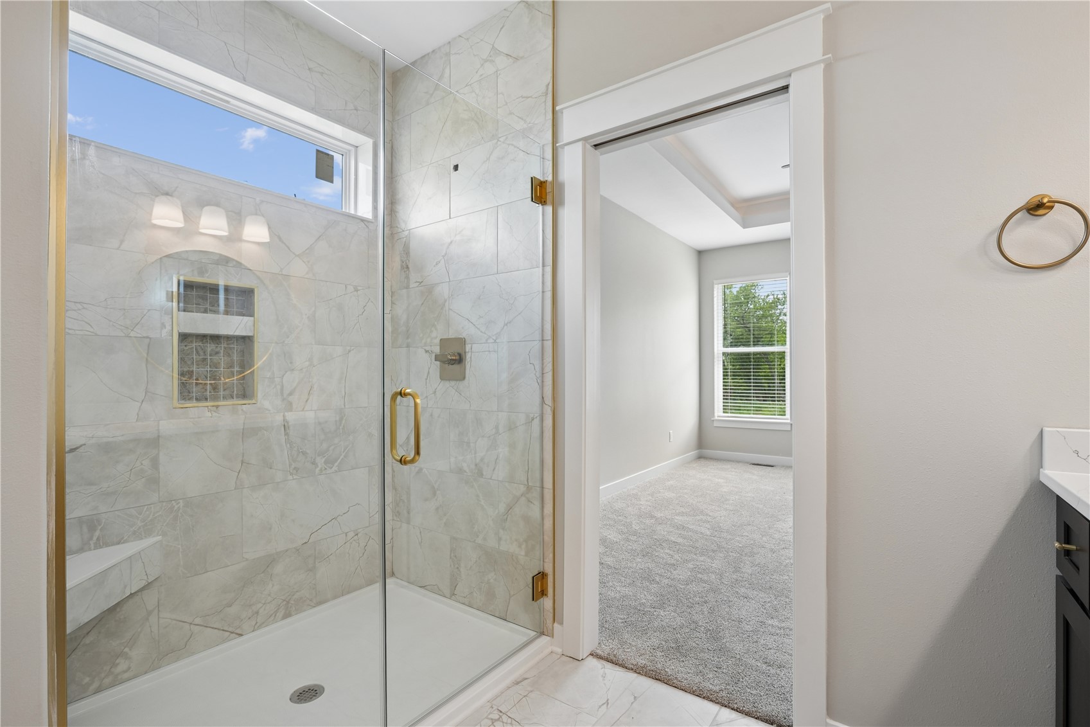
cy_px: 364
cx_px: 545
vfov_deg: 73.7
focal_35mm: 16
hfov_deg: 96.7
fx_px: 484
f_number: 9
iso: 500
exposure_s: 1/50
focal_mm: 16
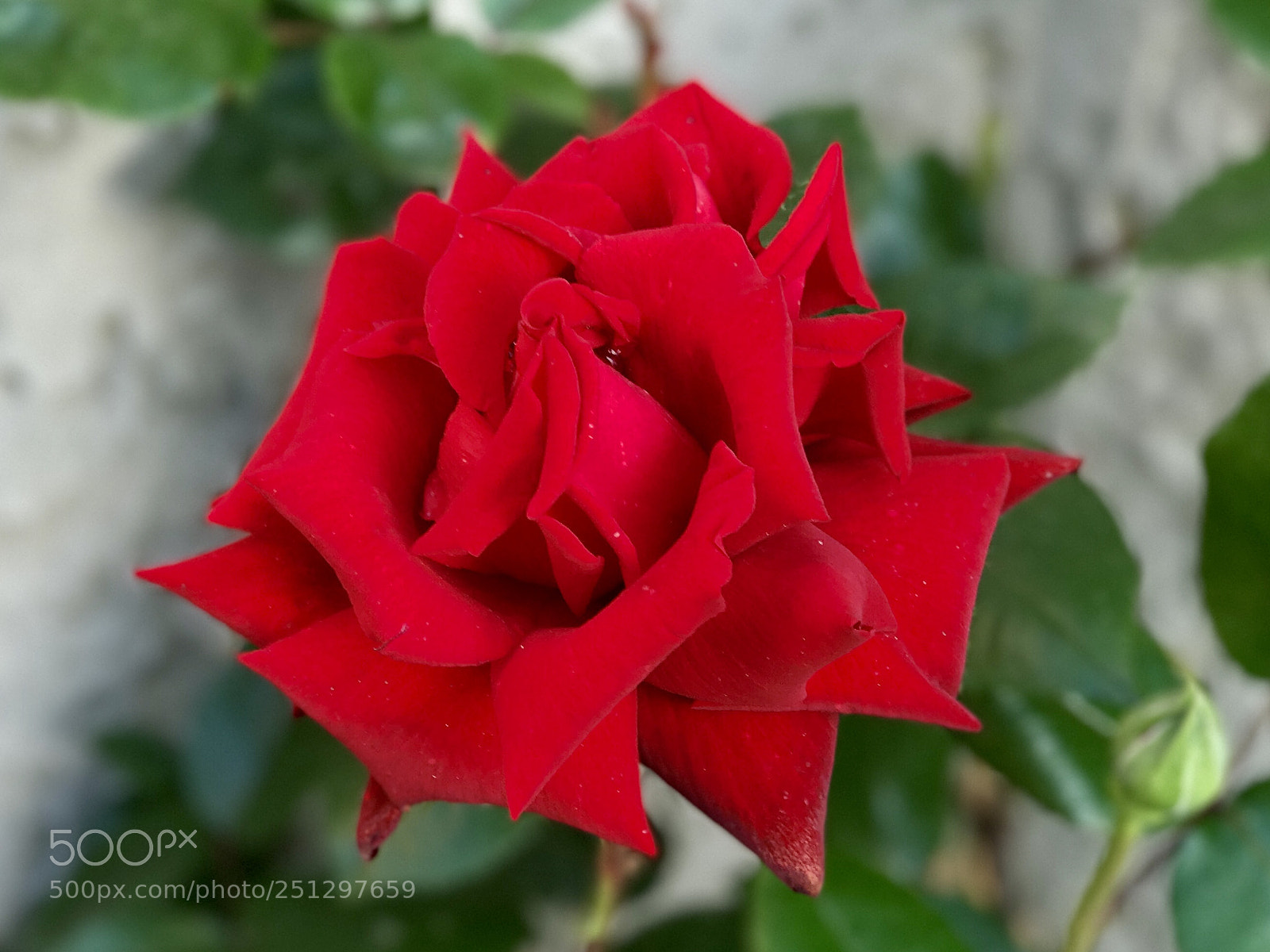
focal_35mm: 57
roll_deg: -1.7
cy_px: 476
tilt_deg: -30.7
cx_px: 635
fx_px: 2091
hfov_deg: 33.8
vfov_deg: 25.7
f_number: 2.8
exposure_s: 1/50
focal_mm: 6.6
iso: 25
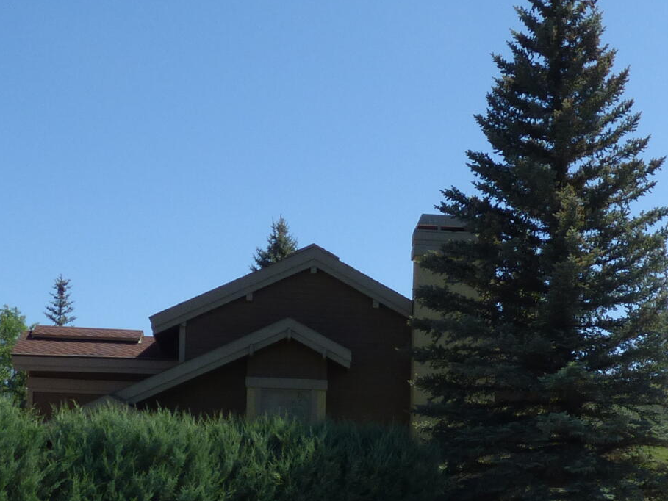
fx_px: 1274
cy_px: 465
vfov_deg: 21.7
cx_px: 535
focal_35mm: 66
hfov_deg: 28.7
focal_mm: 3.58
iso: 100
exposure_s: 1/1600
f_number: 2.8
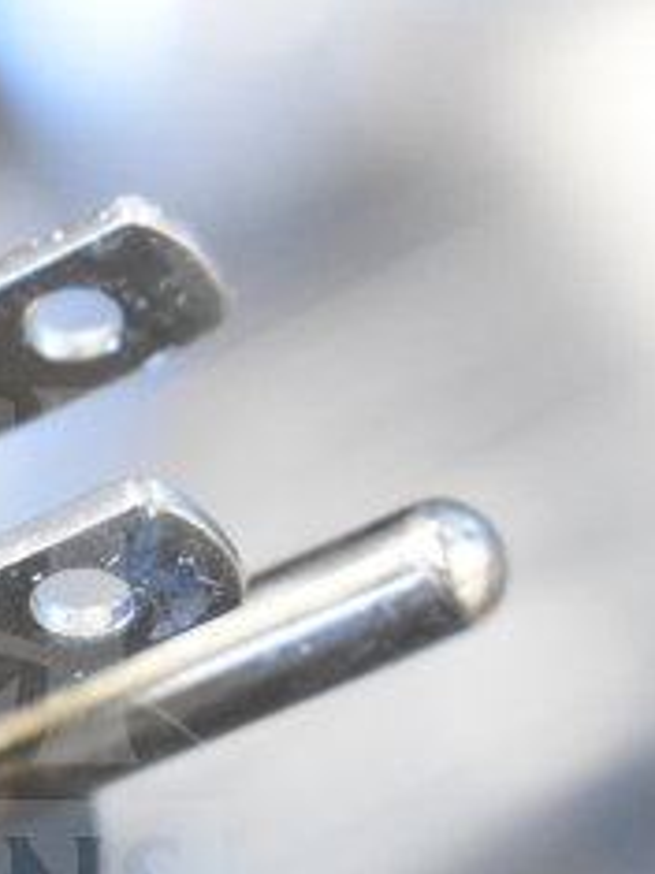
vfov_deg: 9.6
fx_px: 5208
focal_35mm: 206
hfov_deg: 7.1
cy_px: 682
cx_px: -197
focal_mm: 55
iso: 6400
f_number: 5.6
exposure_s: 1/100
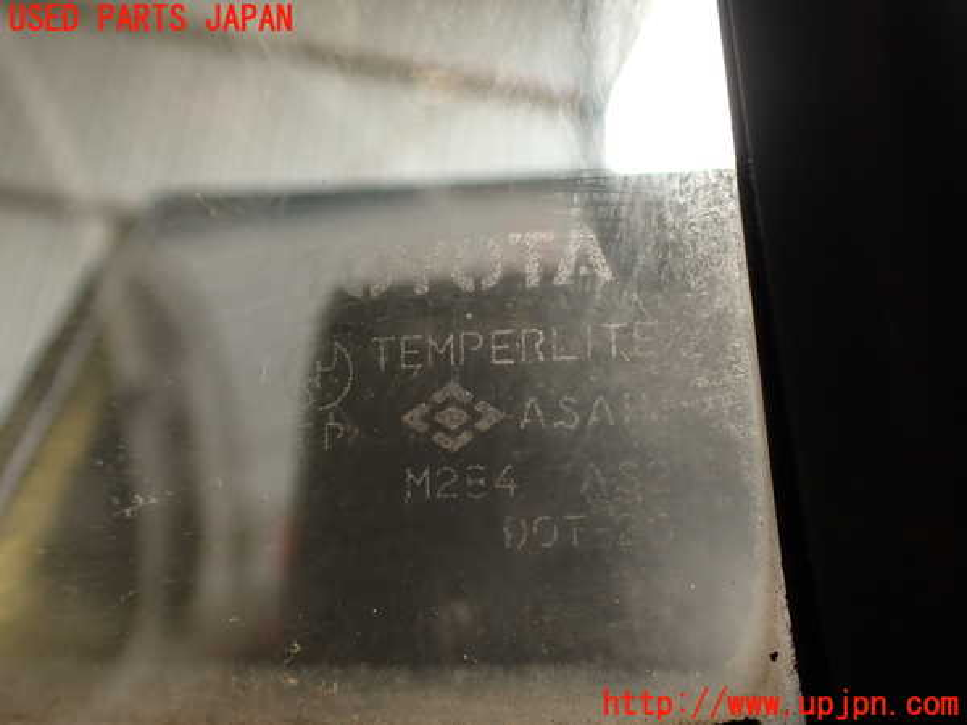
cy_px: 362
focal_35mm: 32
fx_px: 894
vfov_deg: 44.2
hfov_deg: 56.8
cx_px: 484
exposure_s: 1/60
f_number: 2.4
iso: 125
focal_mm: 5.79
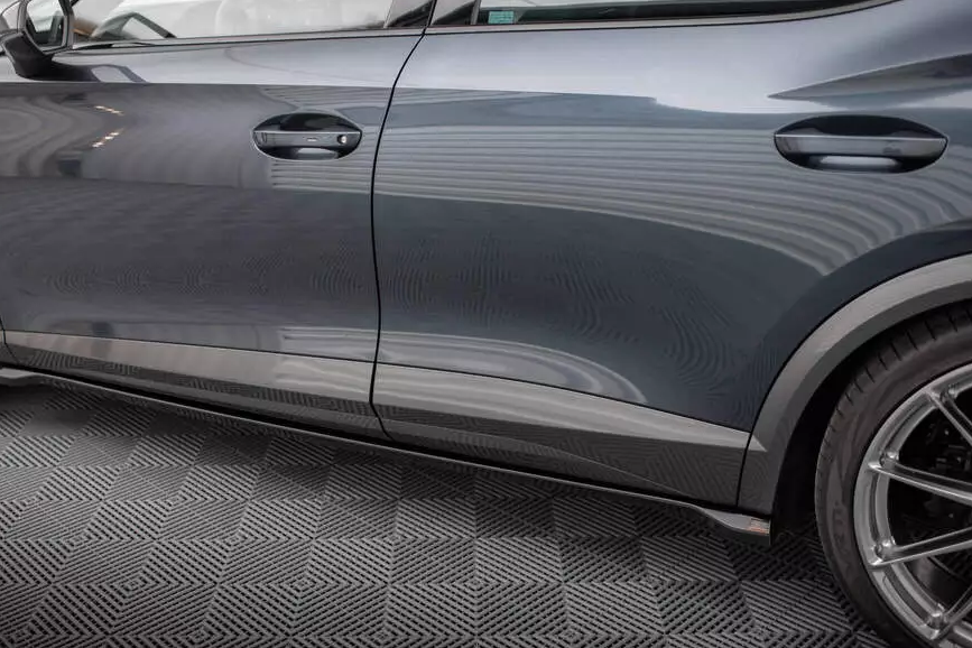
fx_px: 1107
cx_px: 420
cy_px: 354
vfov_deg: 32.6
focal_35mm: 41
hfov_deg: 47.3
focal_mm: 35
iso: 500
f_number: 2.5
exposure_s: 1/100
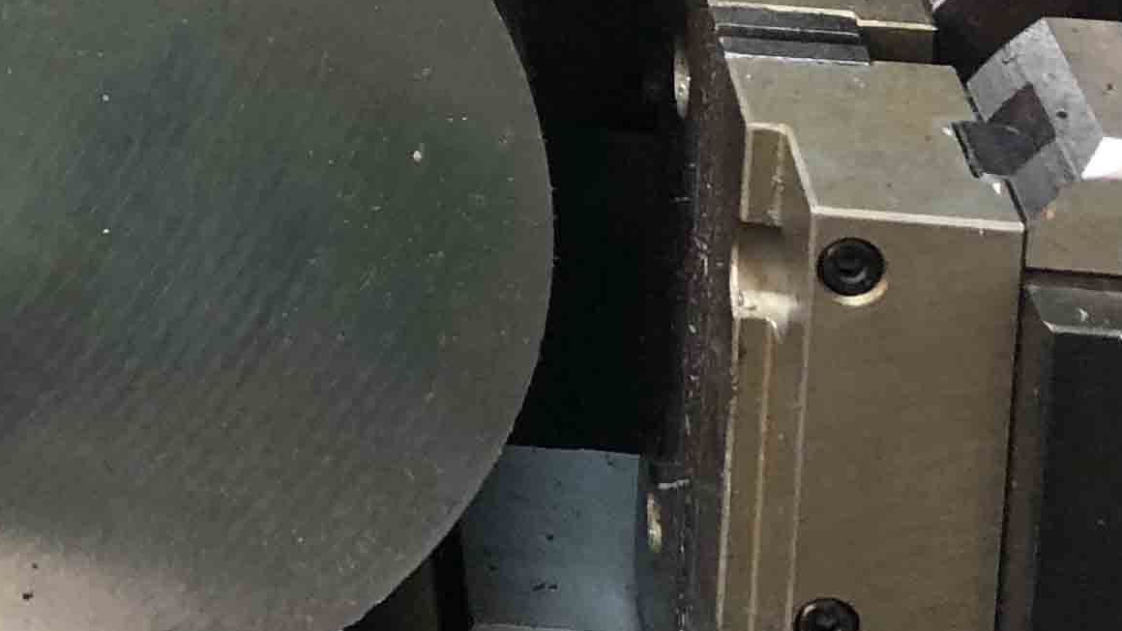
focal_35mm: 106
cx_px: -50
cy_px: -1117
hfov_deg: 19.5
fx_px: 3154
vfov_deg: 9.5
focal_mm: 4
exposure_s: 1/24
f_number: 1.8
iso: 40
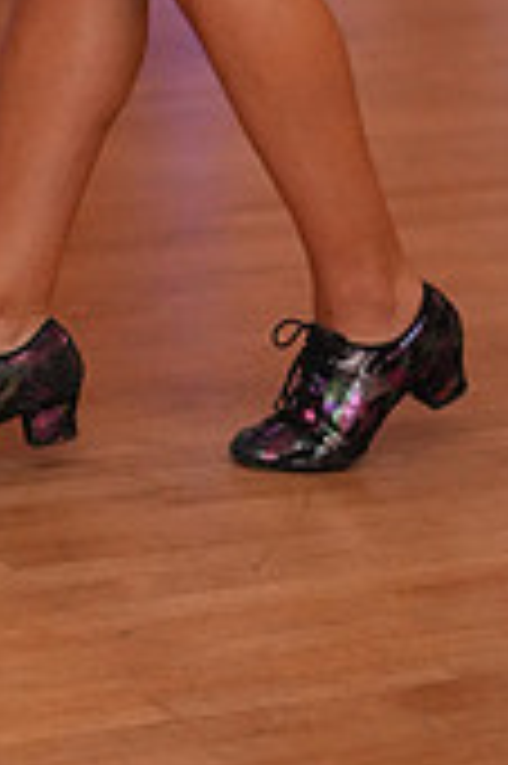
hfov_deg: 5.9
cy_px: -441
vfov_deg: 8.6
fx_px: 4920
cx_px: -110
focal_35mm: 232
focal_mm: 68
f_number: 2
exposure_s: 1/250
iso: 5000
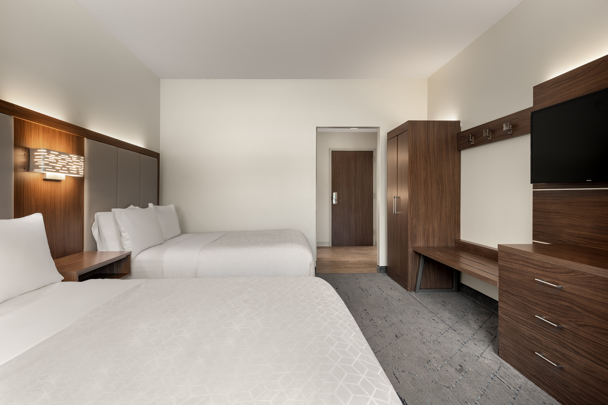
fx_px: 321
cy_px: 202
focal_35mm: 19
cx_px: 304
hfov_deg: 86.9
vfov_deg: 64.5
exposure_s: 1/160
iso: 100
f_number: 9
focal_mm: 19
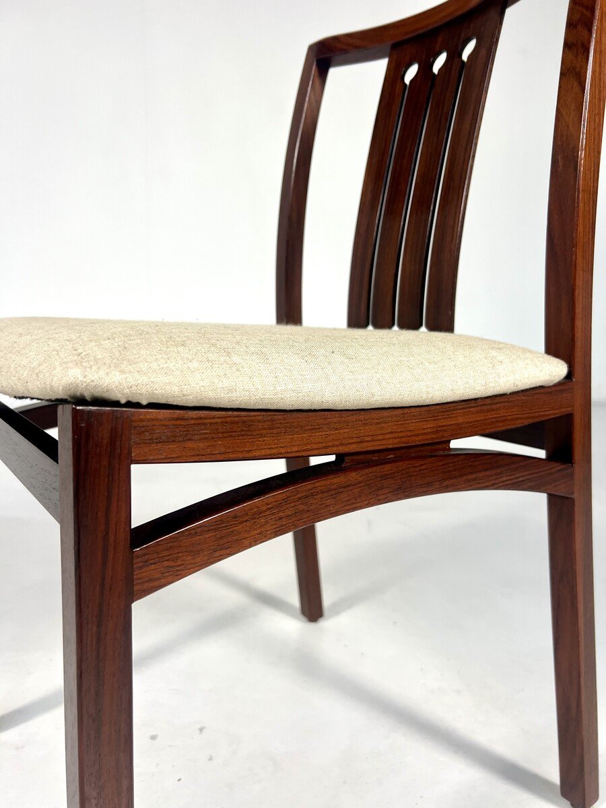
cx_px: 303
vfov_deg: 67.3
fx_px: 607
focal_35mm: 26
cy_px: 404
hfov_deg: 53.1
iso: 100
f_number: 1.5
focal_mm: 5.7
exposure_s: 1/121
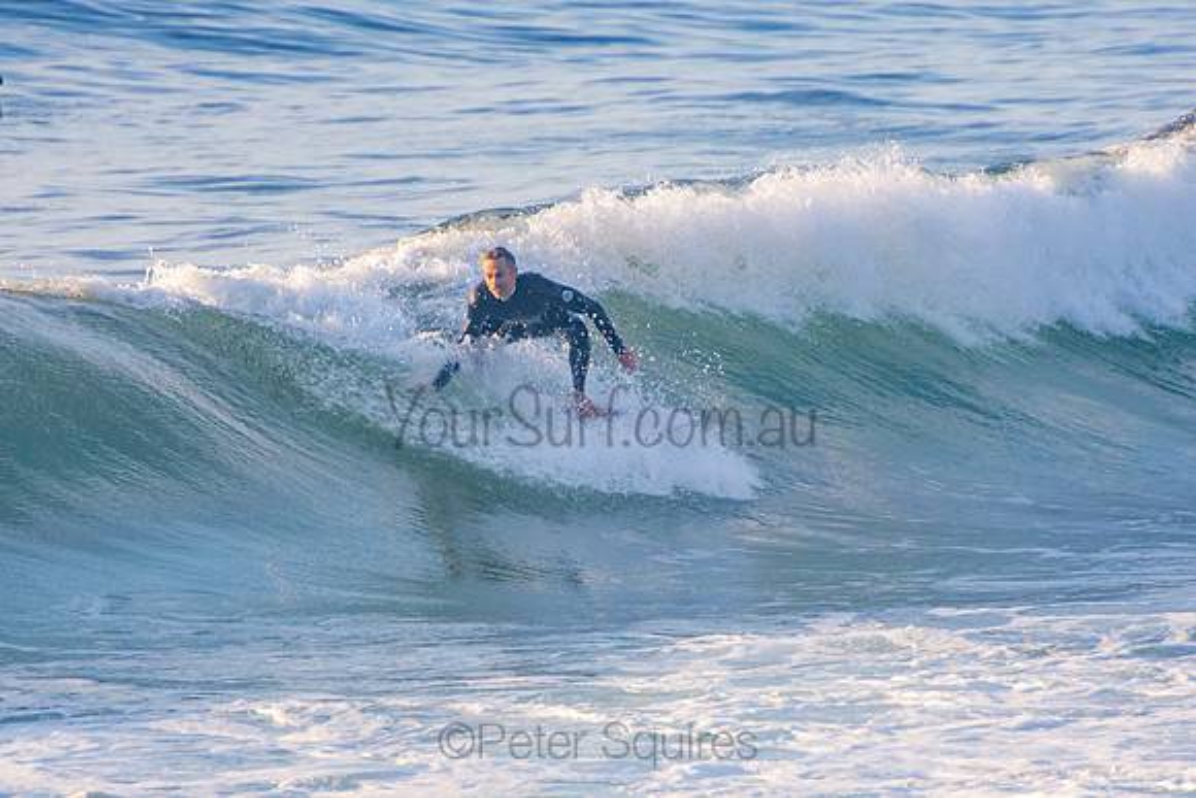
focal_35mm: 621
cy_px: 399
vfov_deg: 2.2
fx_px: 20646
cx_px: 598
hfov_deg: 3.3
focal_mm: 400
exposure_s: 1/1250
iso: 450
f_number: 5.6
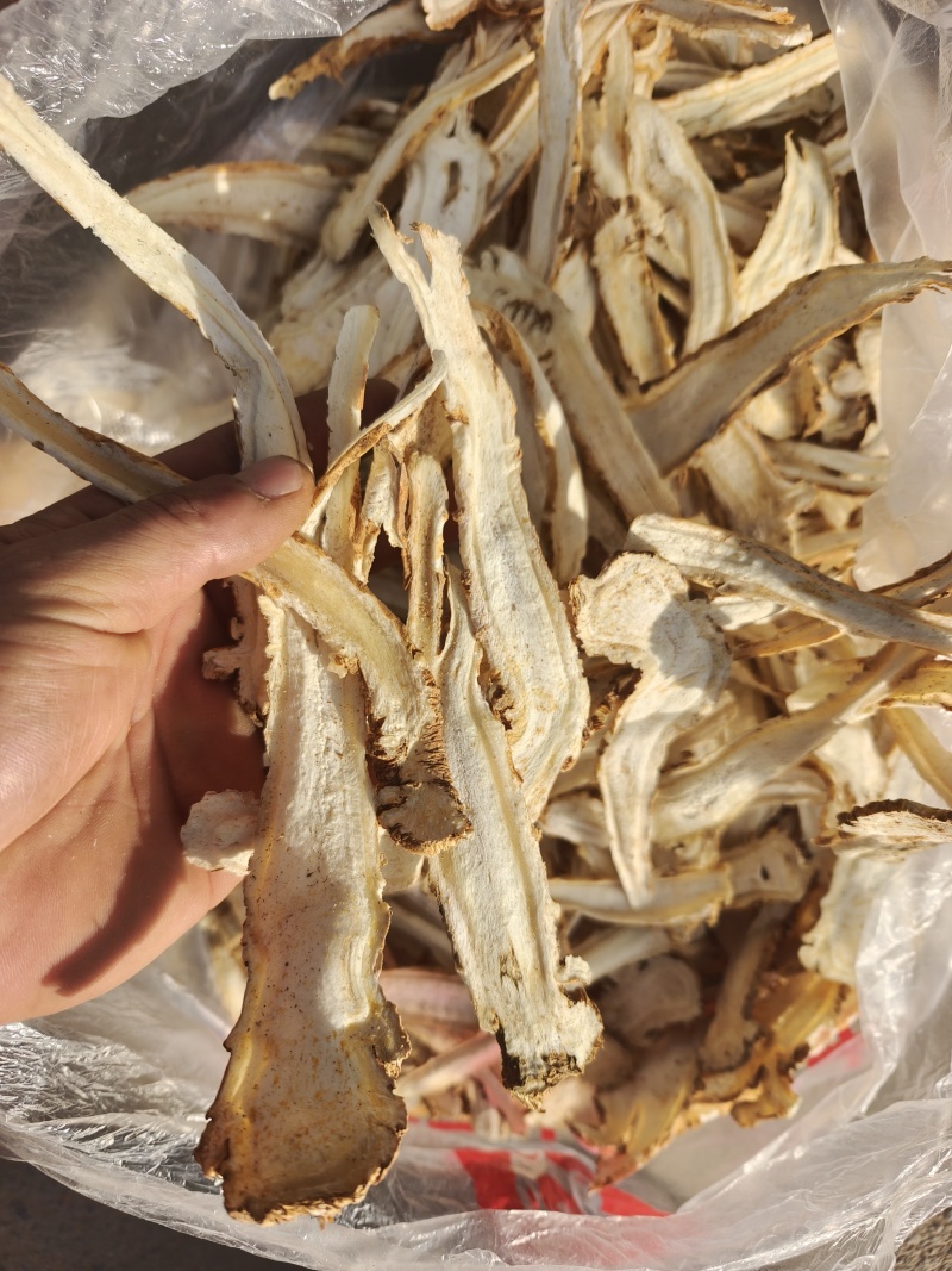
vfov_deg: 73.9
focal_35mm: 23
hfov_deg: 58.9
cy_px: 636
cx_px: 476
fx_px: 844
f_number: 1.6
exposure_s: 1/1778
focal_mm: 6.06
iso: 50
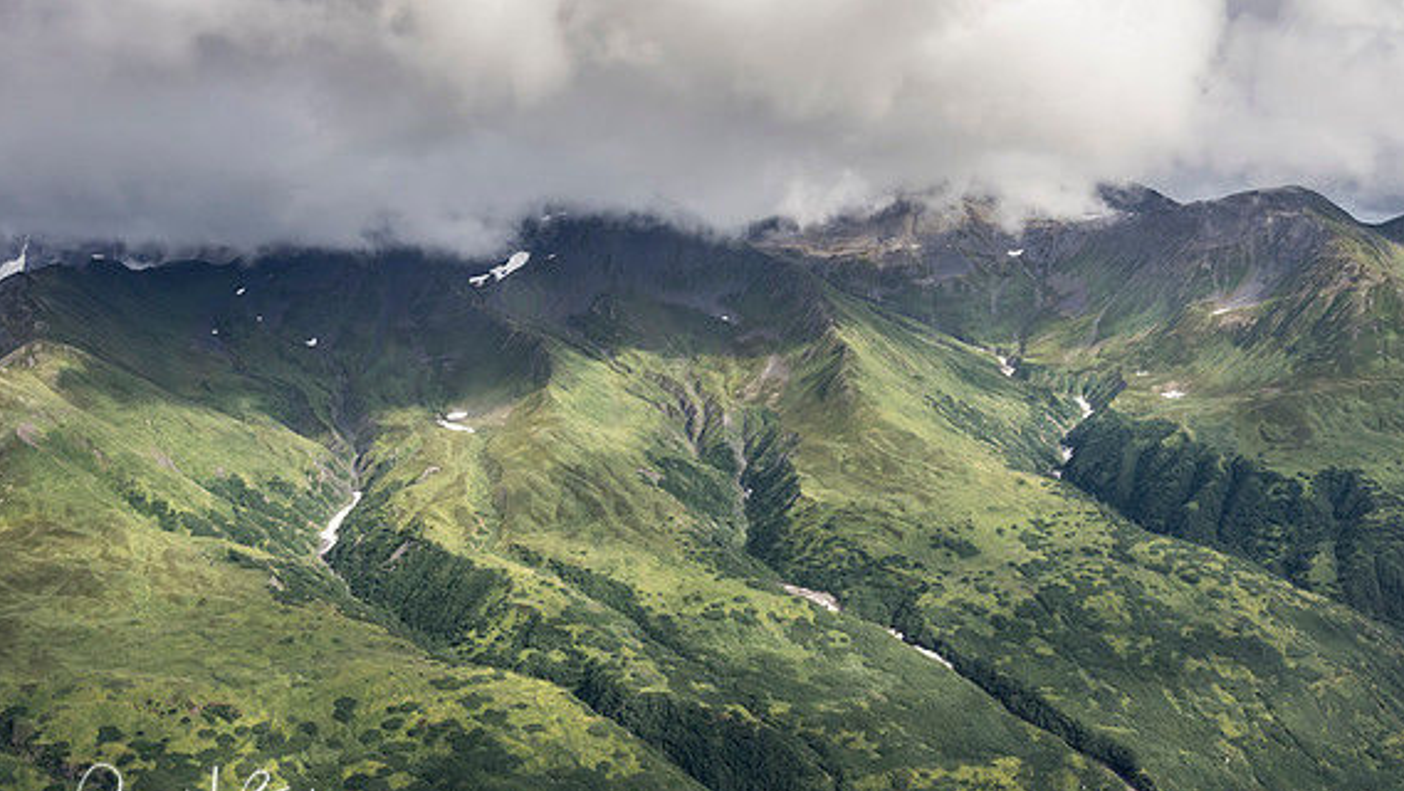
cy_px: 390
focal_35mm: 42
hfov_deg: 48.3
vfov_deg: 28.4
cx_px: 745
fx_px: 1564
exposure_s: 1/1000
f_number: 5
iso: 400
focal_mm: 18
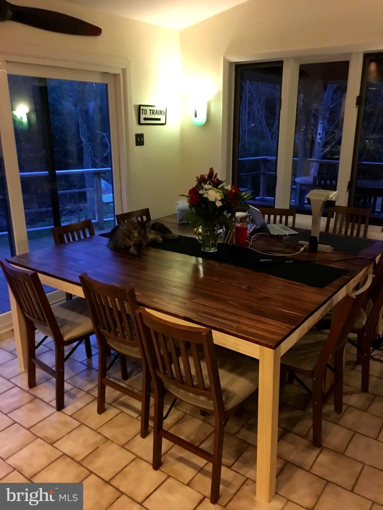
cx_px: 192
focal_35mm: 29
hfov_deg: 48.2
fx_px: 428
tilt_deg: -18.0
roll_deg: -0.2
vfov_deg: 61.7
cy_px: 255
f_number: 2.2
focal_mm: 4.15
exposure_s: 1/15
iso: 320
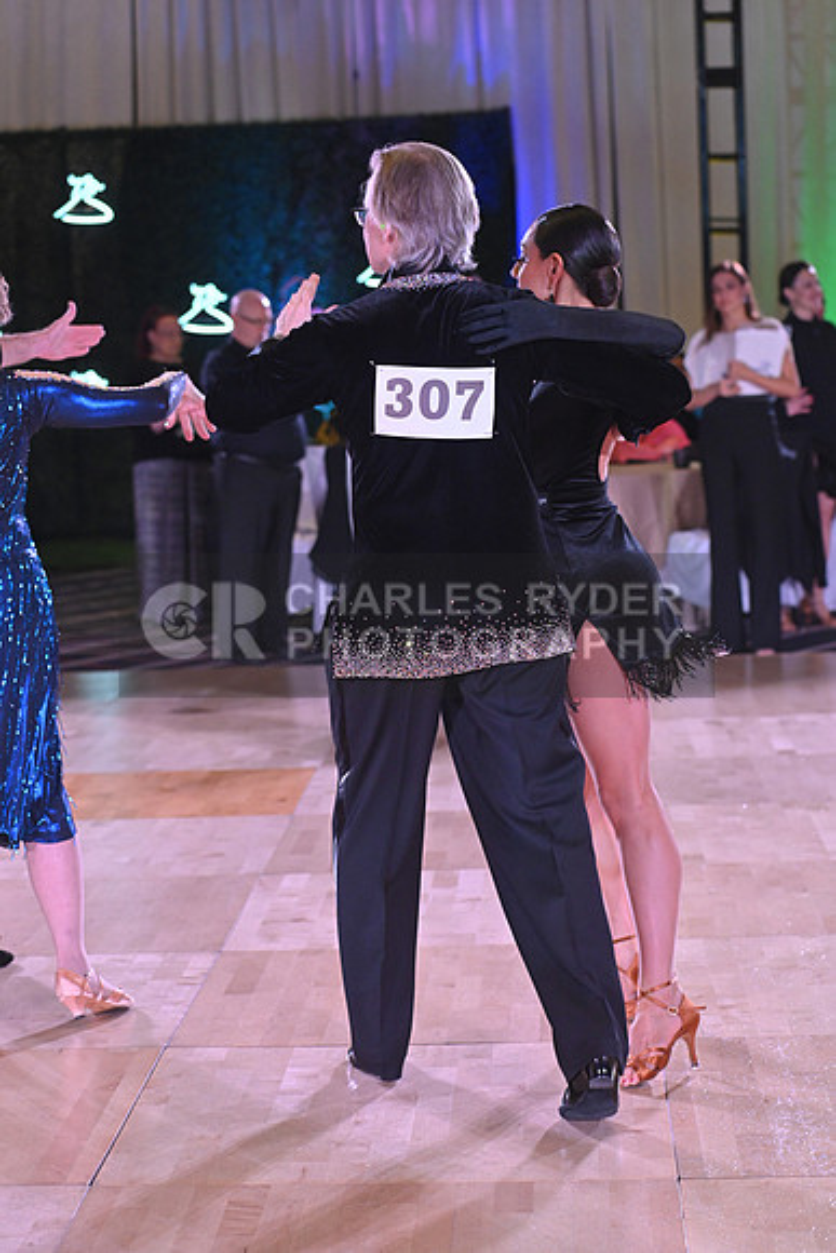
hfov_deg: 16.7
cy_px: 626
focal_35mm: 82
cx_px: 418
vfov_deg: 24.8
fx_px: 2854
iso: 2000
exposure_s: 1/400
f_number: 4.5
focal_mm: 82
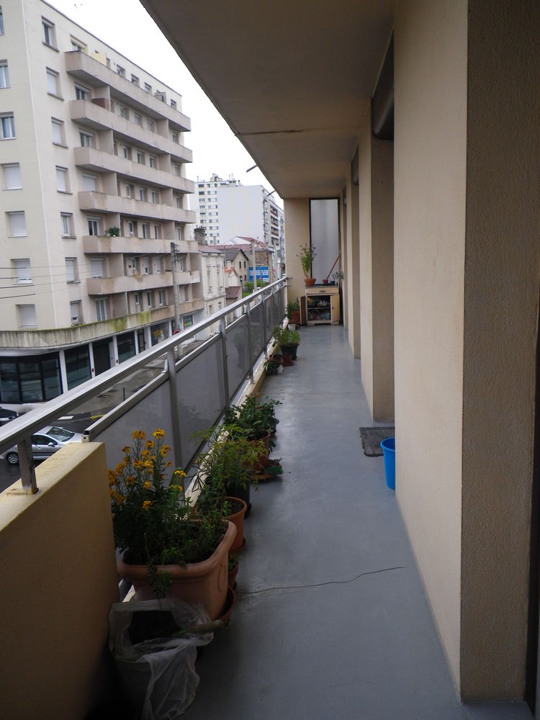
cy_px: 360
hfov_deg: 49.7
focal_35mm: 28
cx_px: 270
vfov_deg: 63.4
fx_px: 582
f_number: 2.6
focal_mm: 4.9
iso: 64
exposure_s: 1/60
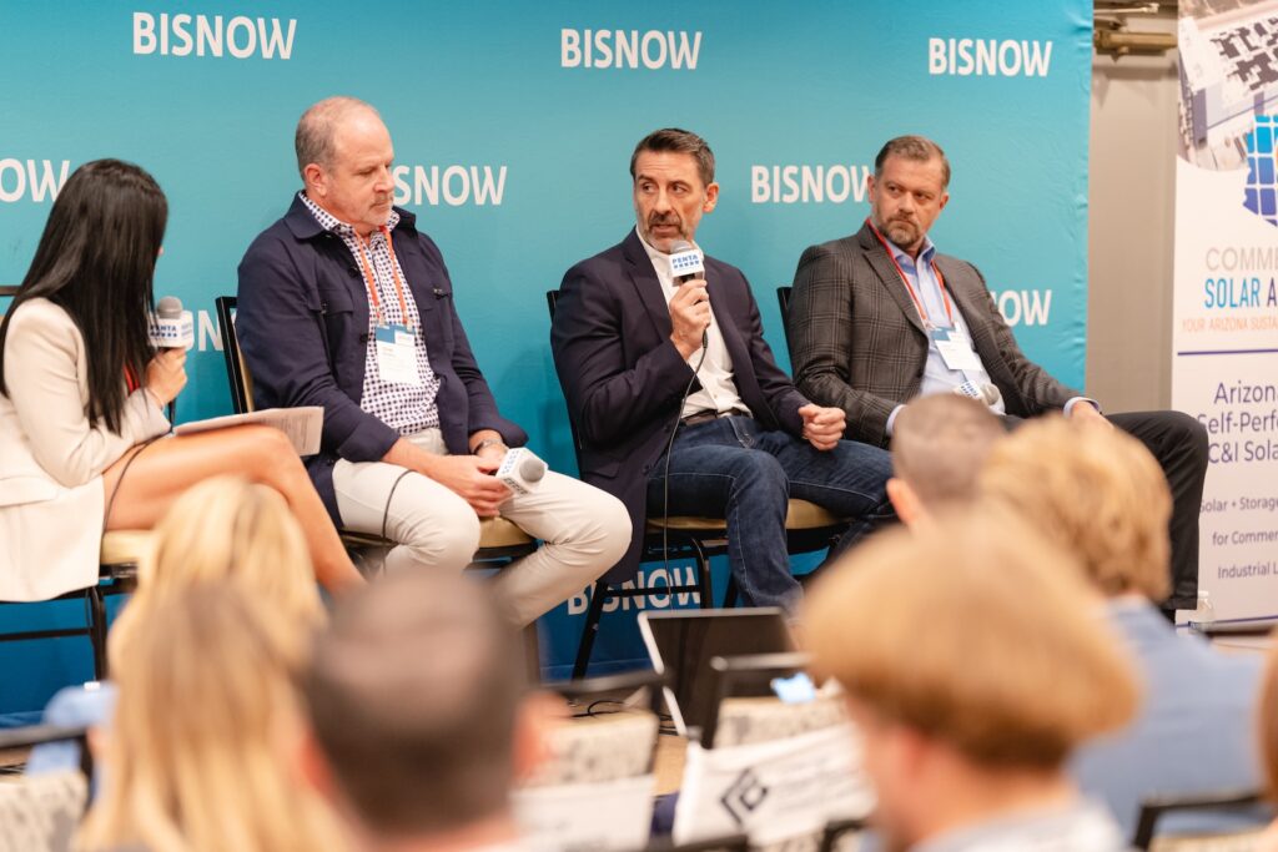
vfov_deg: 10.0
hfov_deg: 14.9
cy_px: 426
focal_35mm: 137
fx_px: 4880
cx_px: 639
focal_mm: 135
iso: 3200
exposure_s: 1/125
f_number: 2.8
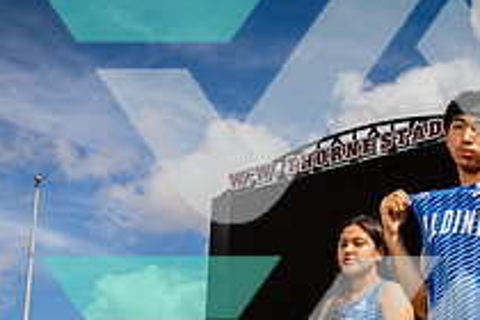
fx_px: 1067
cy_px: 378
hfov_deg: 22.6
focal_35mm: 80
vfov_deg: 16.4
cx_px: 624
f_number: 8
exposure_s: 1/250
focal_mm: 29
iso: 80
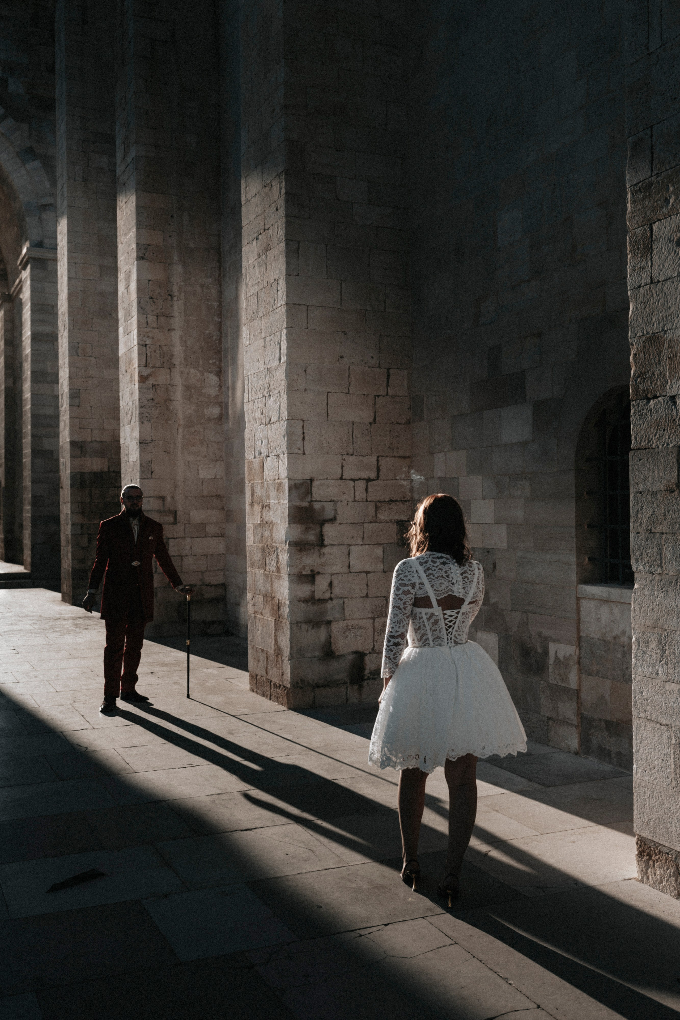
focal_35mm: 35
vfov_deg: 54.4
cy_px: 510
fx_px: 992
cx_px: 340
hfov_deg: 37.9
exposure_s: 1/160
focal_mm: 35
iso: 100
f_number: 10
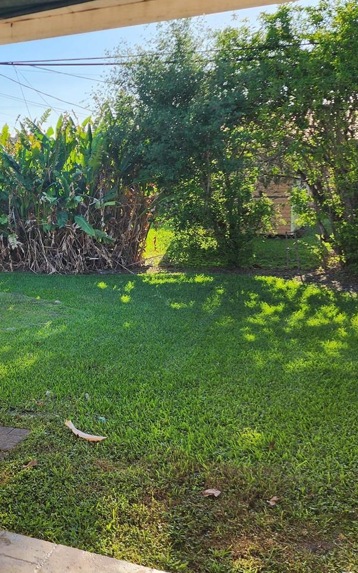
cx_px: 13
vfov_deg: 48.1
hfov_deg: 29.5
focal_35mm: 41
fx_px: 640
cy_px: 248
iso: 12
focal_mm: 6.4
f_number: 1.8
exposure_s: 1/529
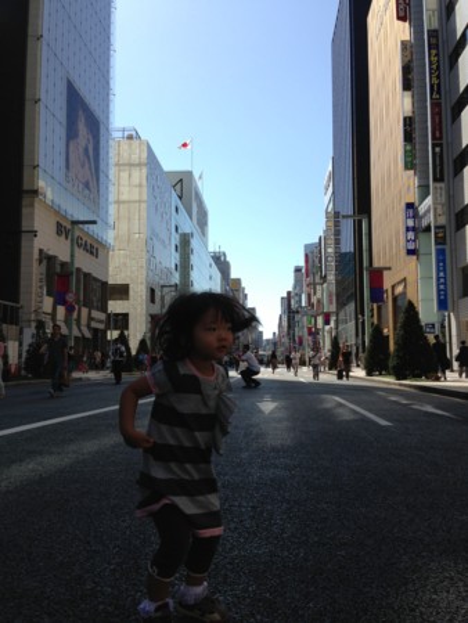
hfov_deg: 43.0
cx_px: 234
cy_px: 312
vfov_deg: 55.3
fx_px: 594
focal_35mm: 33
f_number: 2.4
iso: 50
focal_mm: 4.13
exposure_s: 1/1391
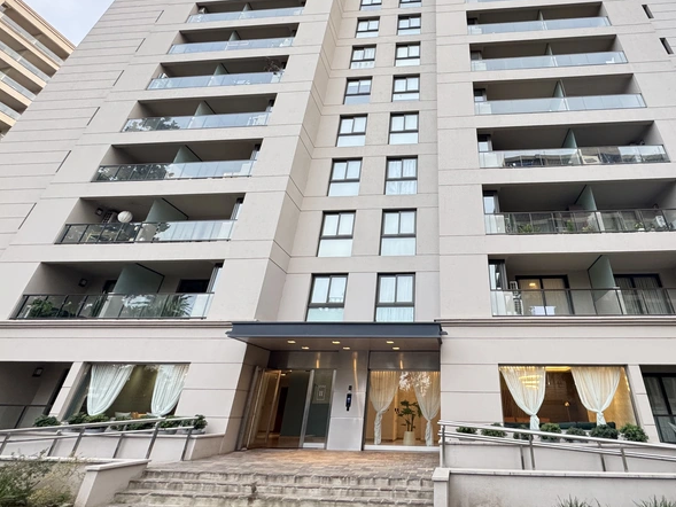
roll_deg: -1.0
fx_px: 371
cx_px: 422
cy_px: 181
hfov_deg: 83.0
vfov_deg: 67.3
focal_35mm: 19
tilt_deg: +32.0
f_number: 2.2
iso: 250
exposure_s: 1/99
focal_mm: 2.22
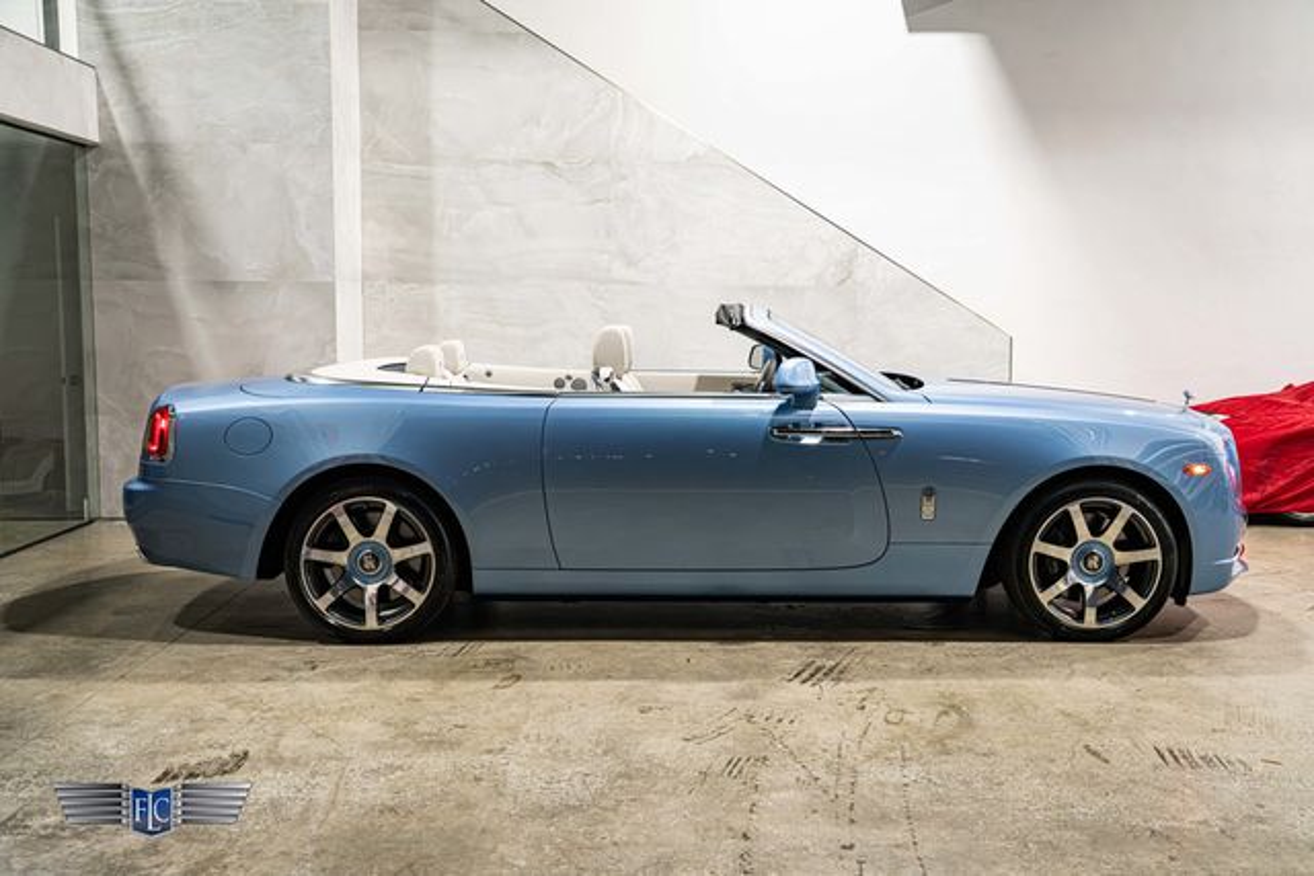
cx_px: 657
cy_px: 438
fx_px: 1241
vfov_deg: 38.9
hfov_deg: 55.8
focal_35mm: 34
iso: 1600
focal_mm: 34
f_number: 4
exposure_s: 1/50
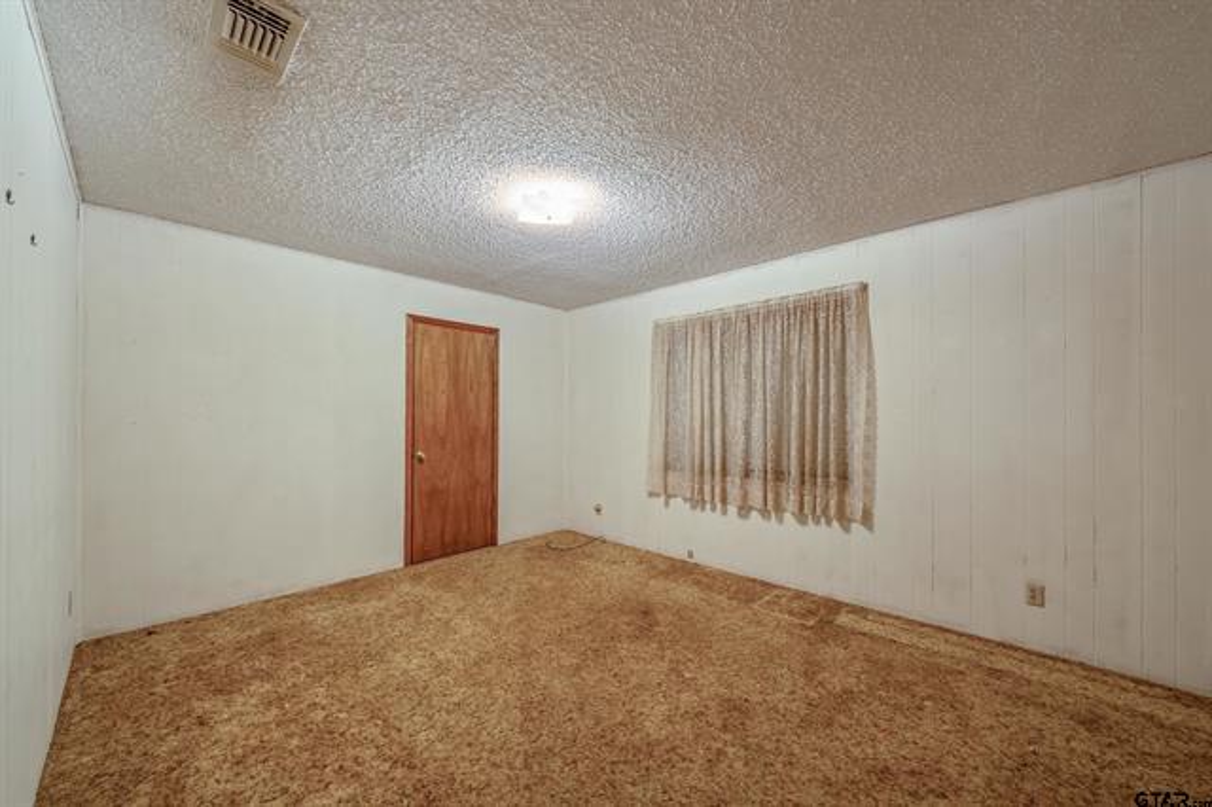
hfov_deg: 108.4
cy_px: 404
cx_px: 606
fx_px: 437
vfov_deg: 85.4
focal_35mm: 13
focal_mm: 13
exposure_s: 1/3
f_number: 8
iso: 800
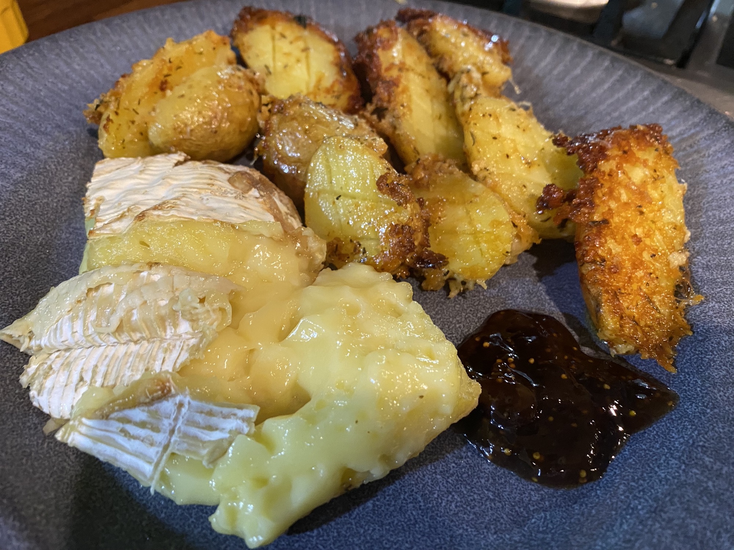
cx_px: 367
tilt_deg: -46.5
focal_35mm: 25
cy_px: 275
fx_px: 530
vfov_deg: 54.9
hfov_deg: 69.4
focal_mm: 4.25
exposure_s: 1/33
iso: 400
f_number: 1.8
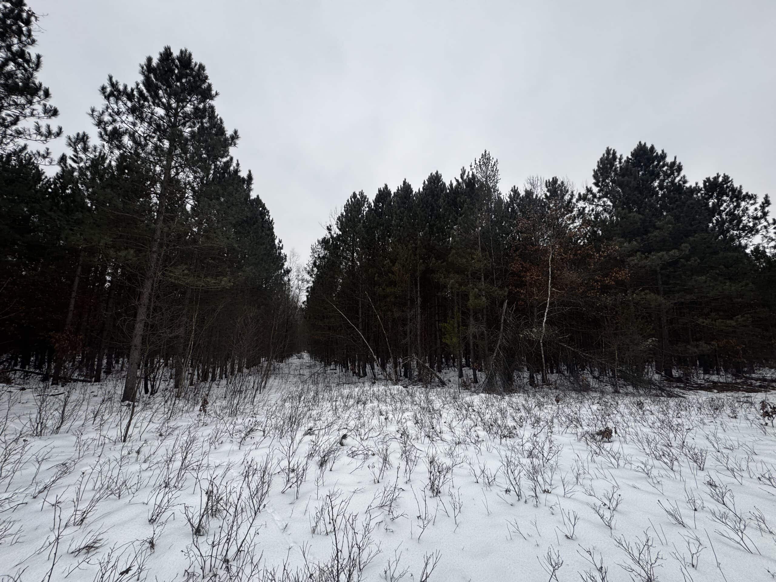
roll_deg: -1.8
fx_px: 314
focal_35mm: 14
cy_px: 291
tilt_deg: +13.7
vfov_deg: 85.7
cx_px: 388
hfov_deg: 102.1
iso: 40
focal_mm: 2.22
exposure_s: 1/226
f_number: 2.2
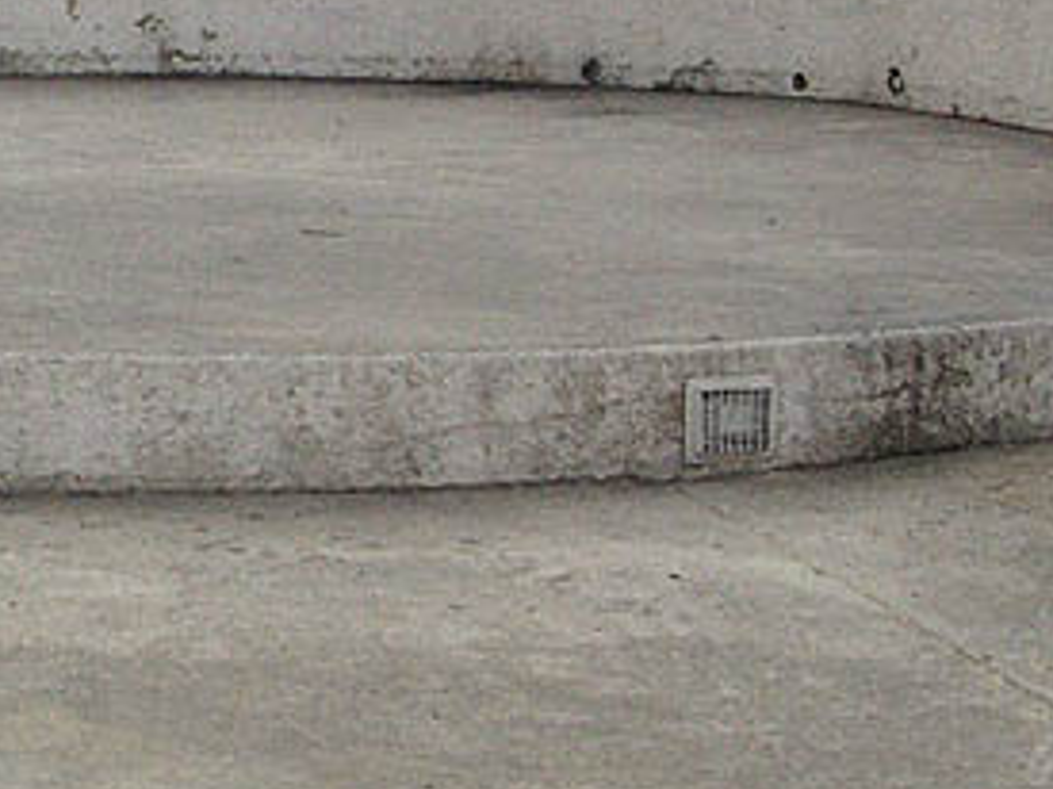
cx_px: 50
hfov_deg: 18.8
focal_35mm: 102
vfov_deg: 14.4
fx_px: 3101
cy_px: 92
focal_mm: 5.8
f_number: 4.3
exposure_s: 1/1000
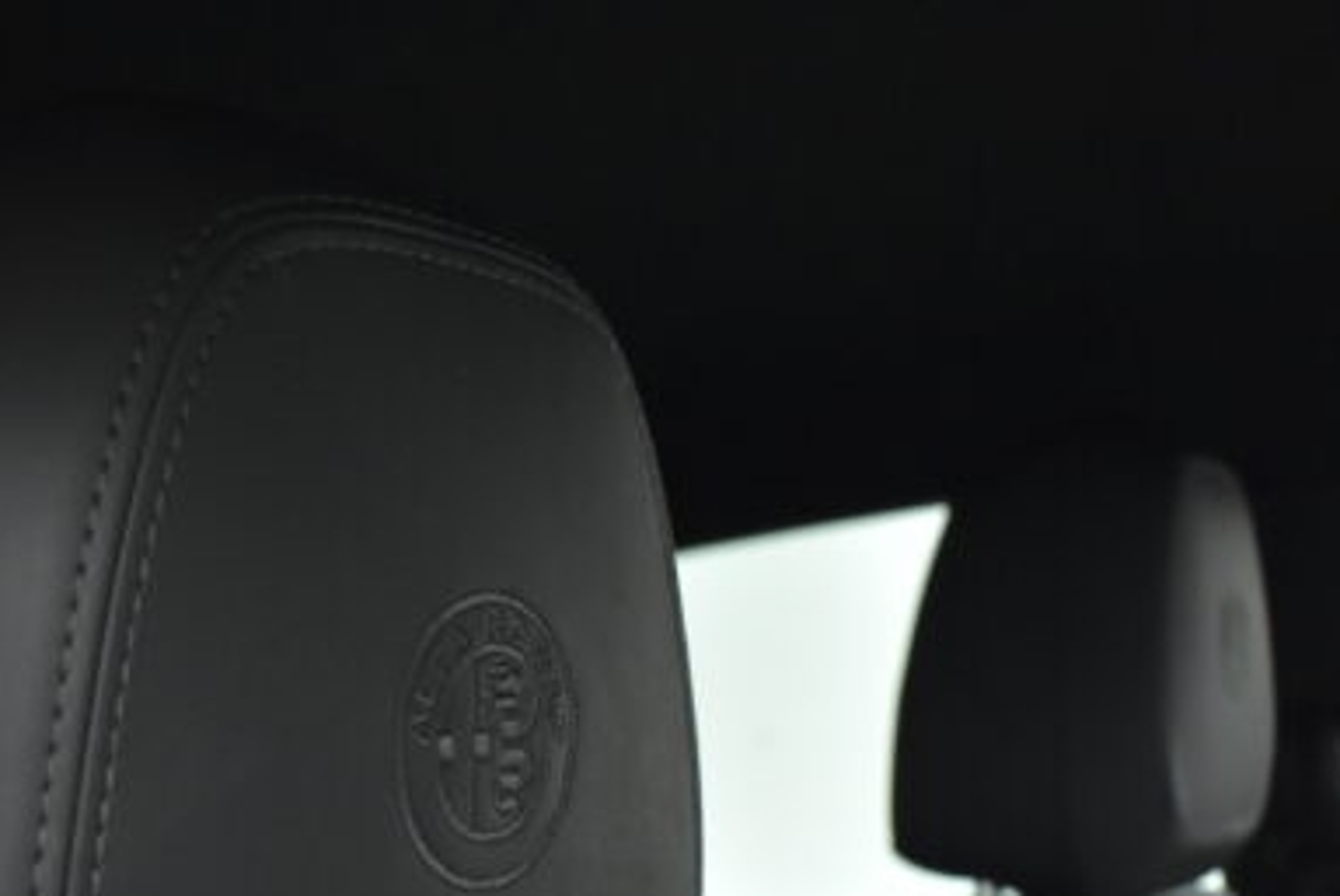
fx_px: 2012
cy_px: 838
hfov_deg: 36.4
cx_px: 440
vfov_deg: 24.3
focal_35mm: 54
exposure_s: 1/30
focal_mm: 18
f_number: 3.5
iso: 1600
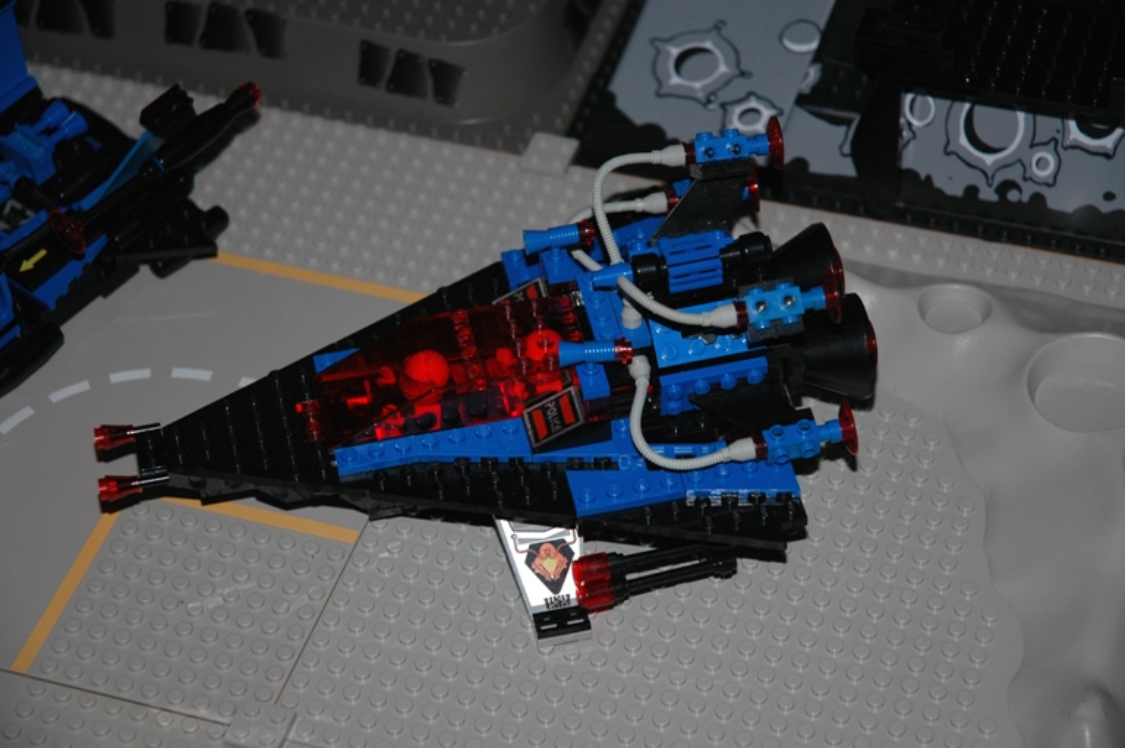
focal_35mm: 105
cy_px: 374
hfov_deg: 19.5
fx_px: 3279
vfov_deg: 13.0
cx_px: 562
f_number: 4.5
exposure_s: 1/60
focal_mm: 70
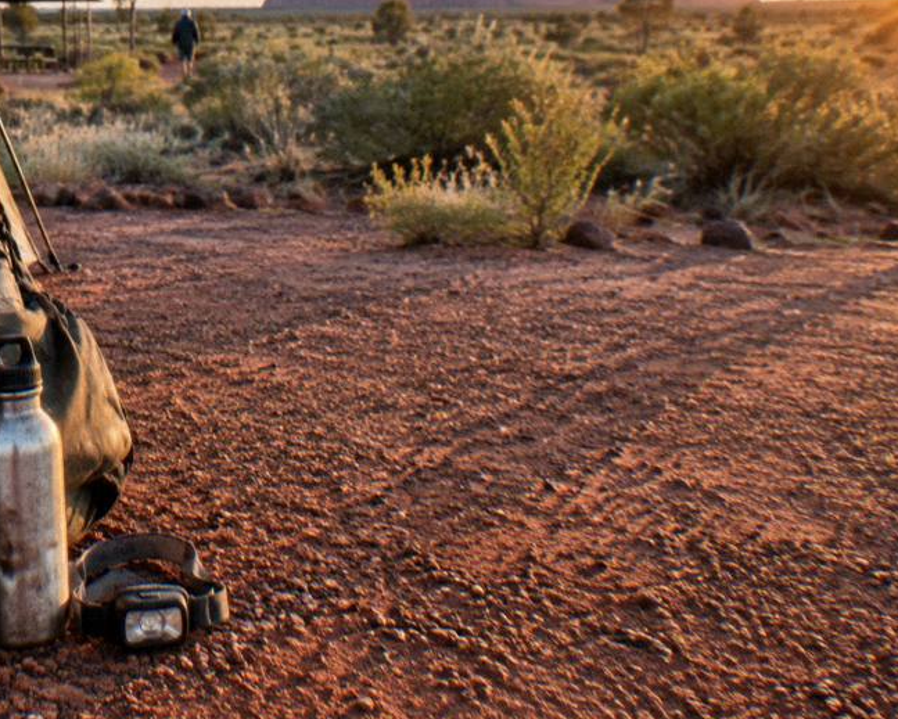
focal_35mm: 68
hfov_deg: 27.6
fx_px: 1808
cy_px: 272
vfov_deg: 22.4
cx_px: 243
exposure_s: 1/320
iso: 320
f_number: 8
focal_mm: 47
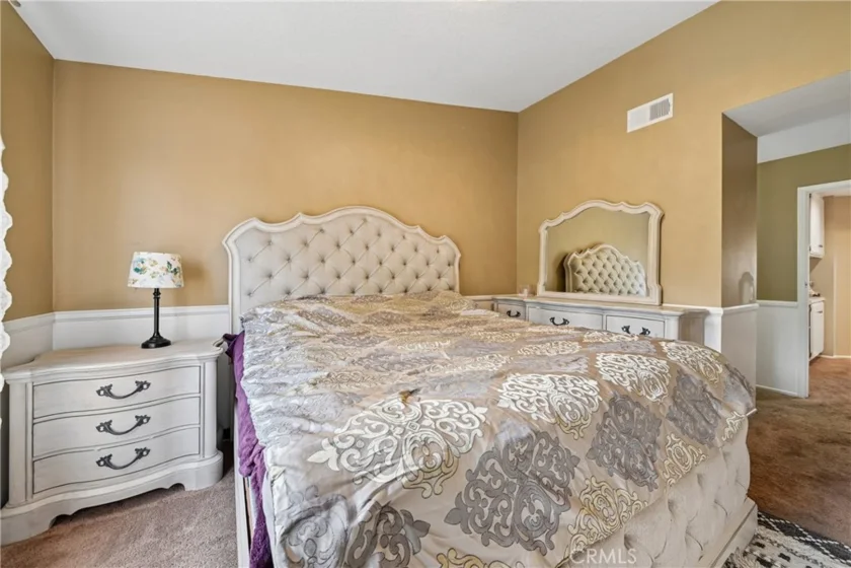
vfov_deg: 85.4
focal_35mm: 13
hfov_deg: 108.3
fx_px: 307
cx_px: 426
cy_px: 284
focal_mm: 13
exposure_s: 1/10
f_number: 8
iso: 250
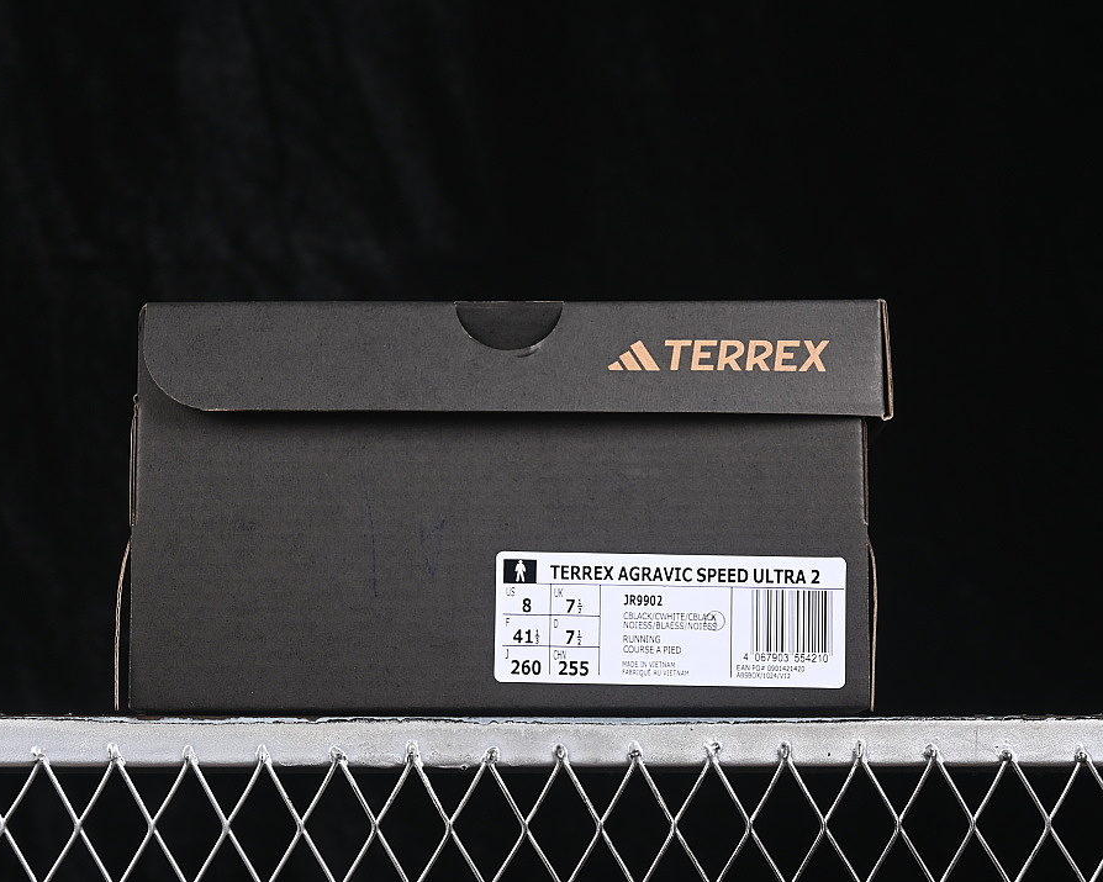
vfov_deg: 18.1
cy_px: 443
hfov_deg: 22.5
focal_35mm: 85
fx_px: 2774
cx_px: 517
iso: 160
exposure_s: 1/60
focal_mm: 50
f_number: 6.3
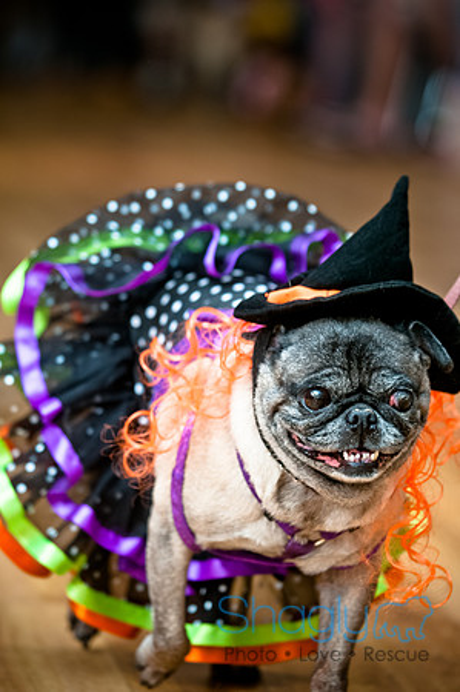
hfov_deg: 7.0
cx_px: 230
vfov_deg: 10.6
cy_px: 346
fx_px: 3746
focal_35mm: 195
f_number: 2.8
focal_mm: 130
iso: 200
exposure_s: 1/200
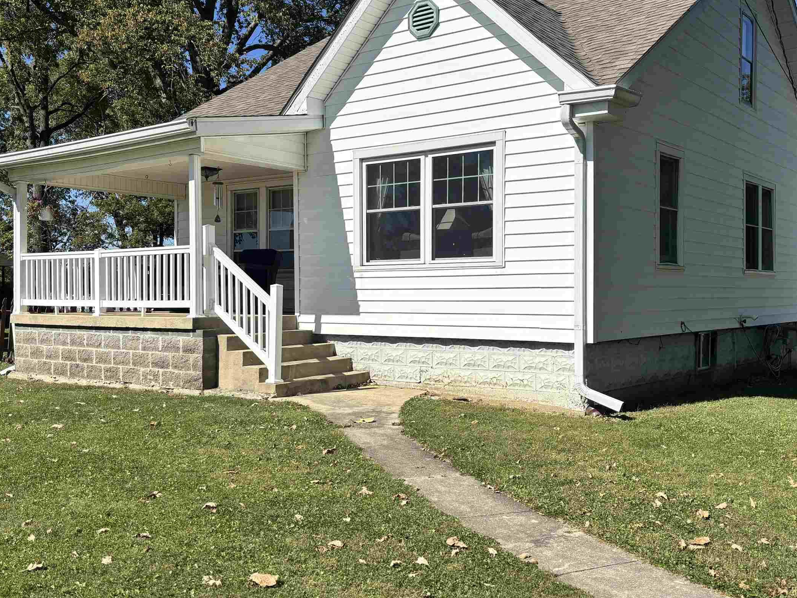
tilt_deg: -0.9
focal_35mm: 38
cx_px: 423
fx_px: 875
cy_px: 297
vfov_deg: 37.7
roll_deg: +0.2
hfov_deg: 49.0
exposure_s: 1/4854
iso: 50
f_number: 1.6
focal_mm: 5.96
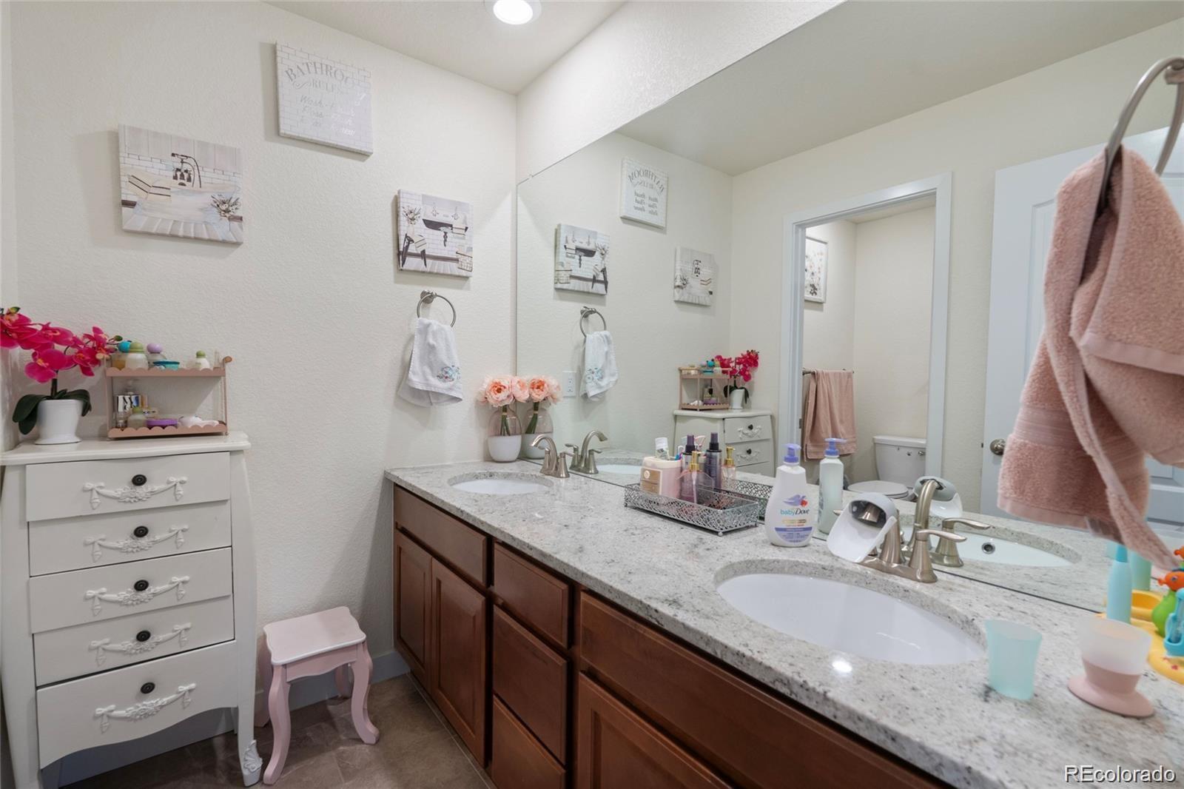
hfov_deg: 95.0
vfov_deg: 72.0
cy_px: 394
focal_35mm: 16
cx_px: 592
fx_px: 543
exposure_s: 1/5
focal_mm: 16.5
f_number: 6.3
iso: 320
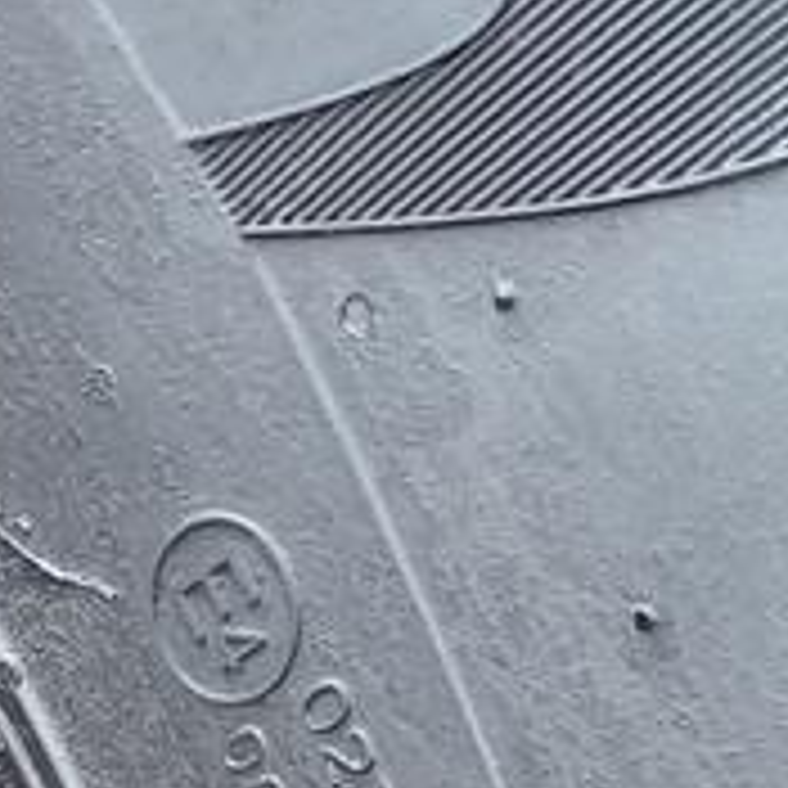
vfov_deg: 10.3
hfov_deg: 13.5
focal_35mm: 129
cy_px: 2278
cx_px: 585
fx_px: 3322
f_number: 1.8
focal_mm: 4.65
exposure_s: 1/50
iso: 50
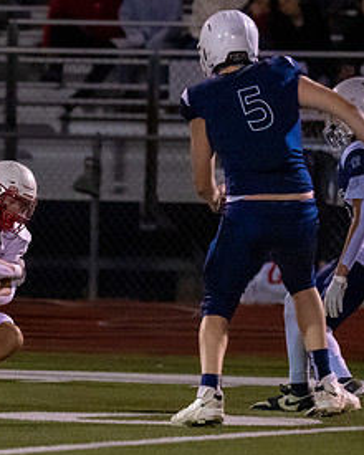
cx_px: -88
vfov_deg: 2.5
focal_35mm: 763
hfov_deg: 2.0
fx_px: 10275
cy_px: 280
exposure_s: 1/1250
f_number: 2.8
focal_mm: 200
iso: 5000
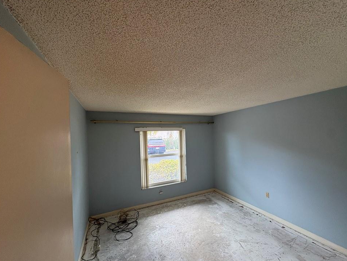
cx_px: 181
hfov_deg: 98.1
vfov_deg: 81.7
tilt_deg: +2.1
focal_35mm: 15
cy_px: 136
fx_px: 150
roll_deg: +2.7
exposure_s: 1/120
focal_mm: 2.22
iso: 160
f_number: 2.2
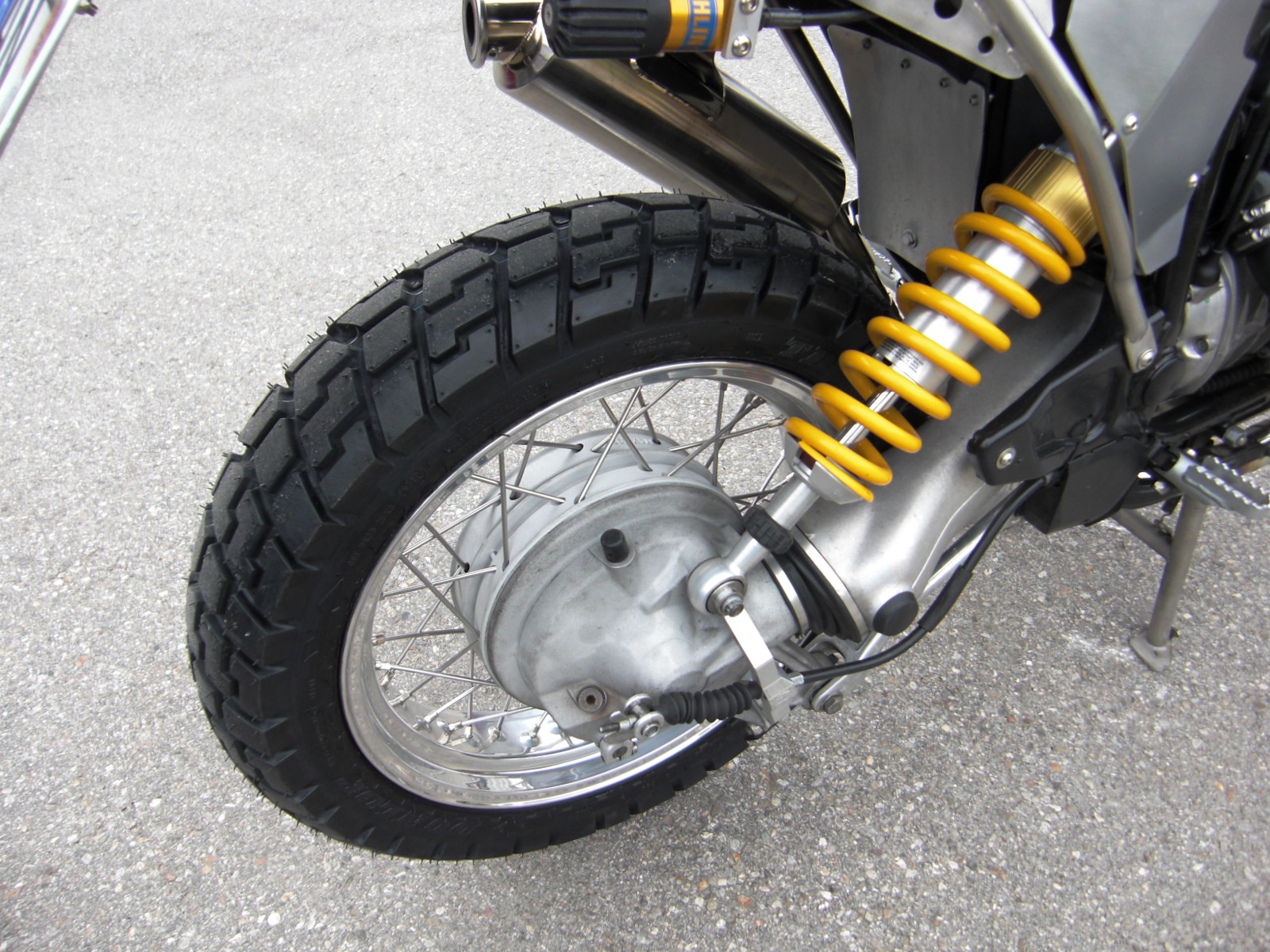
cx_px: 635
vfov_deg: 49.7
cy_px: 476
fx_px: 1027
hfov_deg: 63.4
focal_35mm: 28
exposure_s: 1/250
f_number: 2.6
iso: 50
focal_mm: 4.9
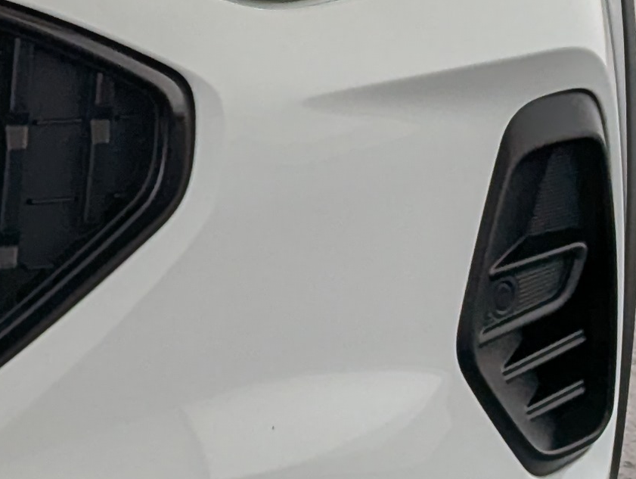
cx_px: -716
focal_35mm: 233
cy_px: -98
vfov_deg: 6.4
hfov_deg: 8.0
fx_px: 4286
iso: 55
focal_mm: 6.81
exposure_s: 1/406
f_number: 1.85
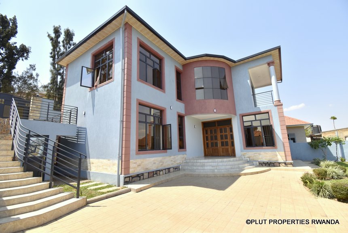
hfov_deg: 100.4
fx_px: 145
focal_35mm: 15
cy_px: 116
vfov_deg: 77.4
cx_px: 174
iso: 100
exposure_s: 1/320
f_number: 8
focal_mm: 10
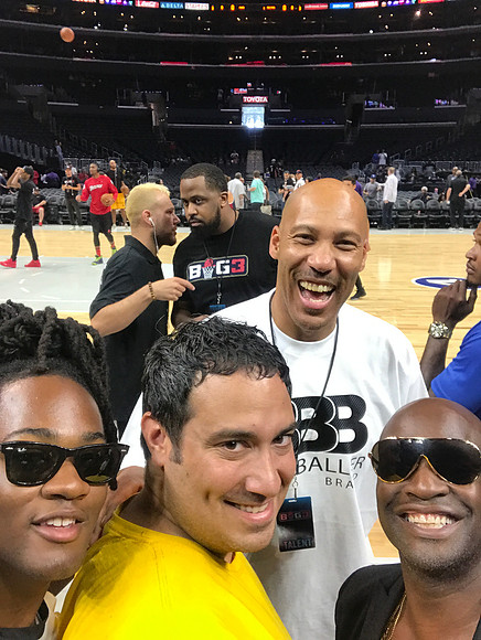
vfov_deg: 56.8
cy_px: 320
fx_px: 592
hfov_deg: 44.2
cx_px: 240
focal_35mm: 32
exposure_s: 1/30
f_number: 2.2
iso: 40
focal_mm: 2.87
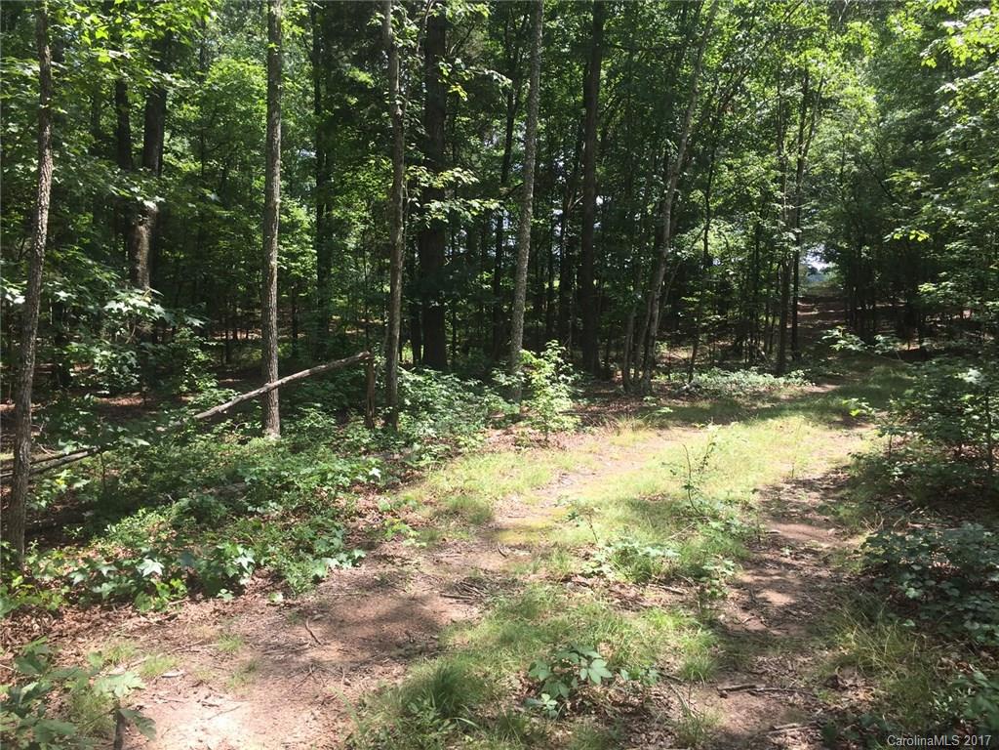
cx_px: 500
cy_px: 375
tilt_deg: -5.3
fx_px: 837
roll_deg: -1.8
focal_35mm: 29
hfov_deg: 61.7
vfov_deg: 48.2
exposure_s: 1/416
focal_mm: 4.15
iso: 32
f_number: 2.2
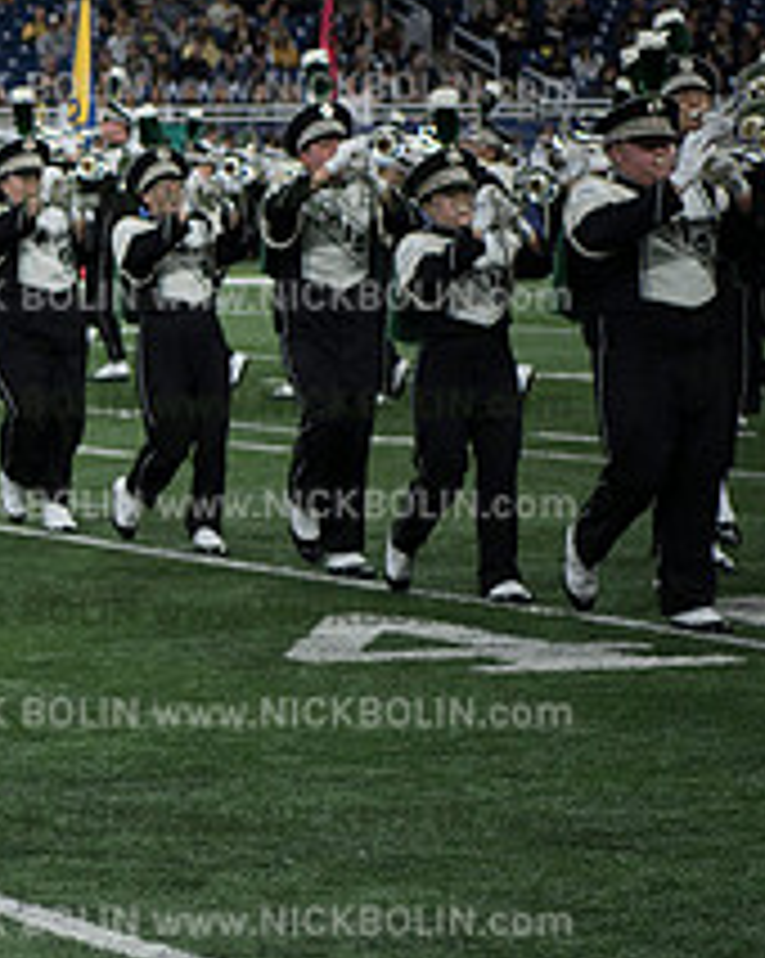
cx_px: -482
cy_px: 299
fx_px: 5073
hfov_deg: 8.4
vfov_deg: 10.8
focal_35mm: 179
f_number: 2.8
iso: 1250
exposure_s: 1/1250
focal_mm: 70
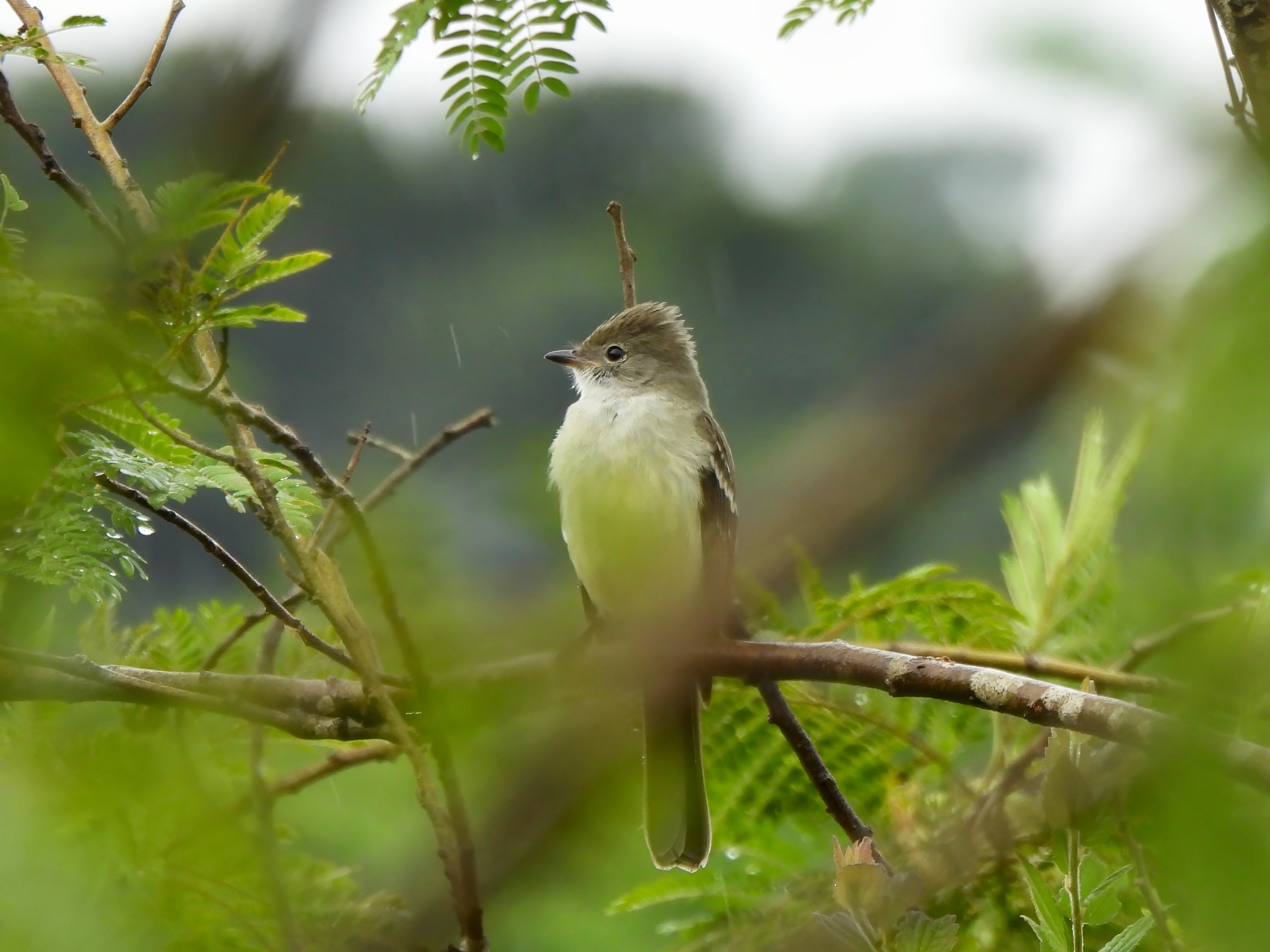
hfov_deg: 2.1
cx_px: 635
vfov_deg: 1.6
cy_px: 476
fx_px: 34852
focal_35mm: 950
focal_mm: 170
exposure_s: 1/250
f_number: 5.6
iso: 280
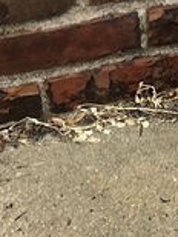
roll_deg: -1.3
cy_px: 95
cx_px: 384
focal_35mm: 202
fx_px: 1381
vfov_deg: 9.8
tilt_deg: -38.0
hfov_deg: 7.1
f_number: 1.6
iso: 80
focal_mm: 5.1
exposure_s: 1/121
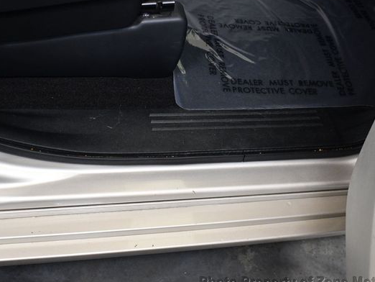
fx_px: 574
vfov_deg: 27.5
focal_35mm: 53
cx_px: 191
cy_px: 142
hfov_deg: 36.2
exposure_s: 1/100
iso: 3200
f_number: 4.2
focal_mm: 30
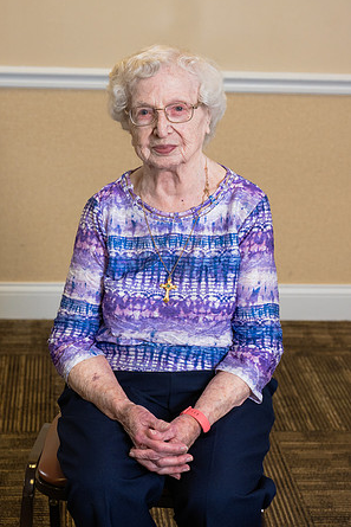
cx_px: 176
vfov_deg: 23.6
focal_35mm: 86
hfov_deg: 15.9
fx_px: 1257
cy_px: 263
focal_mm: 85
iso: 1600
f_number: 7.1
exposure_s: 1/200
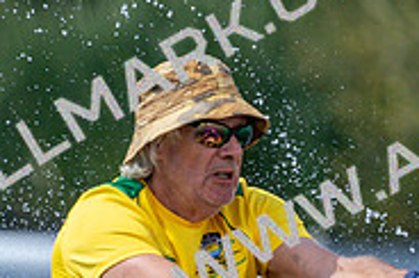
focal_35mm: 1785
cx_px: 5
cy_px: 338
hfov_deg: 1.2
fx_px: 20739
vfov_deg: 0.8
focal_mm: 565
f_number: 6.3
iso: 500
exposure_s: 1/2000
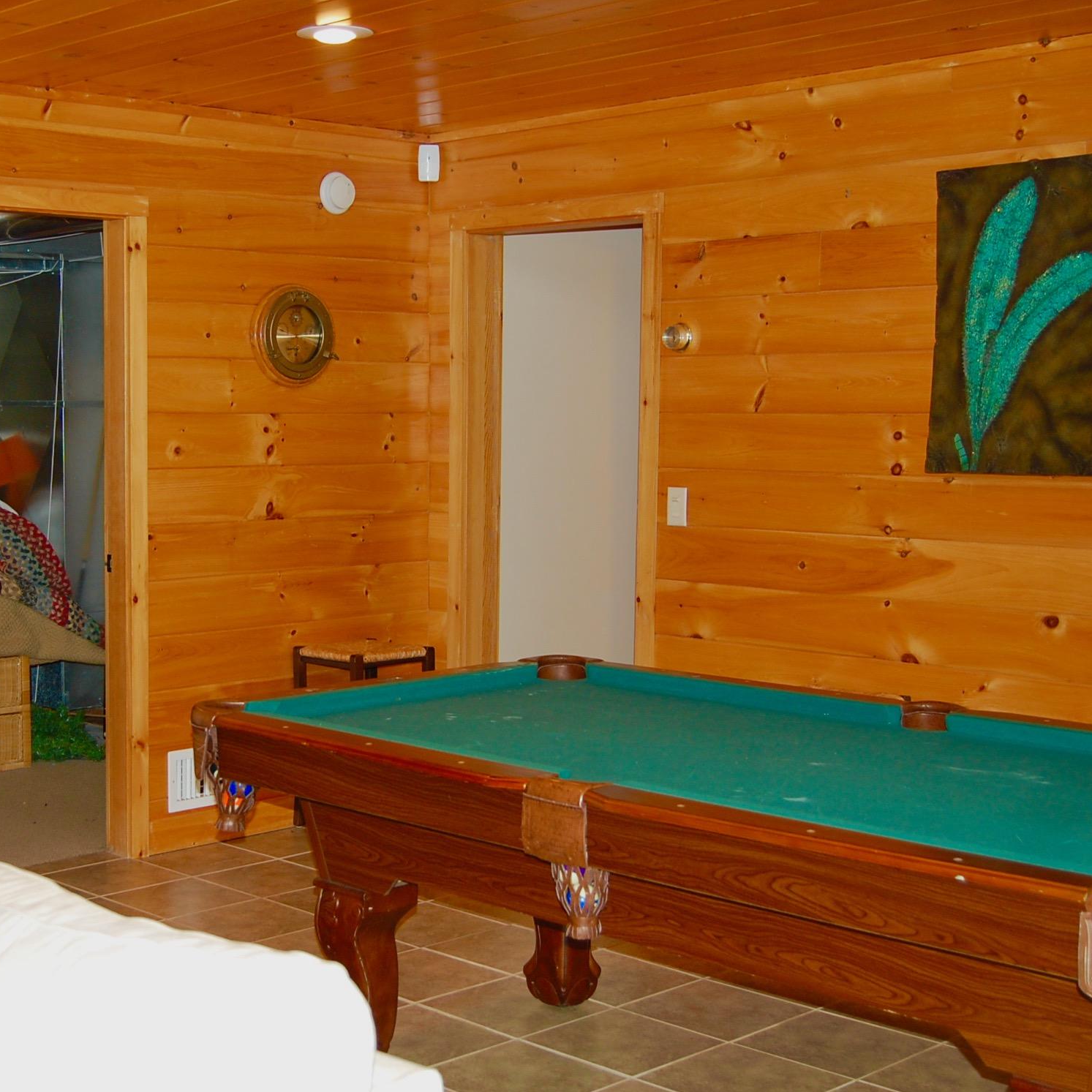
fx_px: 1785
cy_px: 546
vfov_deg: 34.0
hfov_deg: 33.6
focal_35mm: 50
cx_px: 339
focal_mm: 26
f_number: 4.2
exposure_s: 1/60
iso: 400
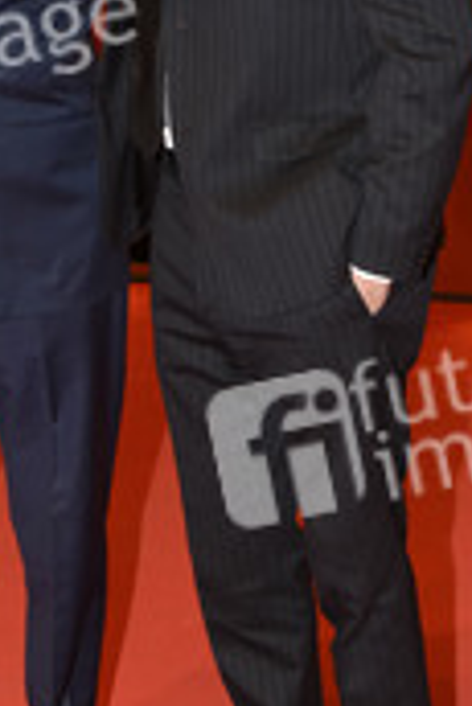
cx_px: 45
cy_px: 226
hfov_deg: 12.6
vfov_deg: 18.8
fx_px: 2123
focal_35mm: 108
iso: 640
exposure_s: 1/250
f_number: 5
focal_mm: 31
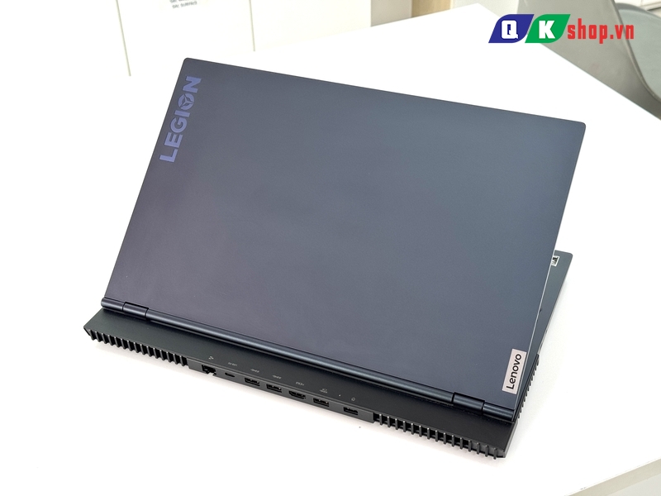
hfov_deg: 39.7
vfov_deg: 30.3
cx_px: 330
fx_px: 917
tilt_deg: -36.4
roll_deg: +3.2
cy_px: 248
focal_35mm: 48
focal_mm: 6.76
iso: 64
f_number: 1.78
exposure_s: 1/143
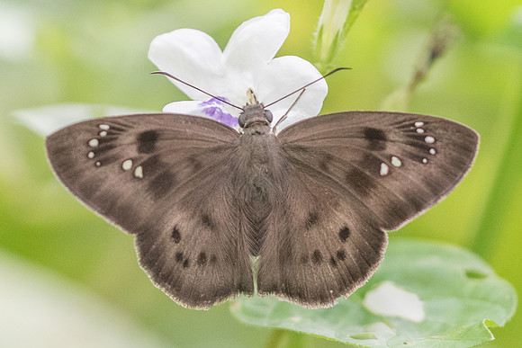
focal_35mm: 618
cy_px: 275
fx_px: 8961
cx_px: 331
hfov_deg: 3.3
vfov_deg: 2.2
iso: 1000
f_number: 4
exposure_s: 1/320
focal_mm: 150
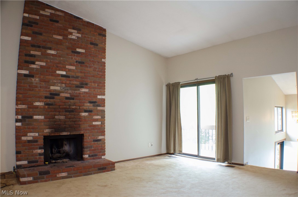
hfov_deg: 57.3
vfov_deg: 39.8
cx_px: 149
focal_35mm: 33
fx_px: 273
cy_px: 98
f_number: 4
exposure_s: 1/30
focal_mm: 22
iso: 1100
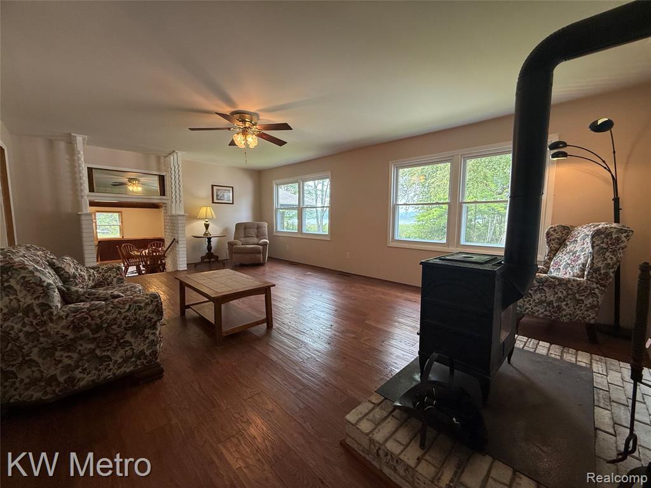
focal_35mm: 14
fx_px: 263
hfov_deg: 102.1
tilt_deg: -5.7
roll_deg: -0.7
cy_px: 244
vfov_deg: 85.7
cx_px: 326
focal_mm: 2.22
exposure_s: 1/120
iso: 160
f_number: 2.2
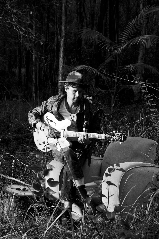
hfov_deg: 22.6
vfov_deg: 33.4
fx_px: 397
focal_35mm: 60
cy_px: 120
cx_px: 80
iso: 400
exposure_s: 1/60
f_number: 8
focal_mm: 60
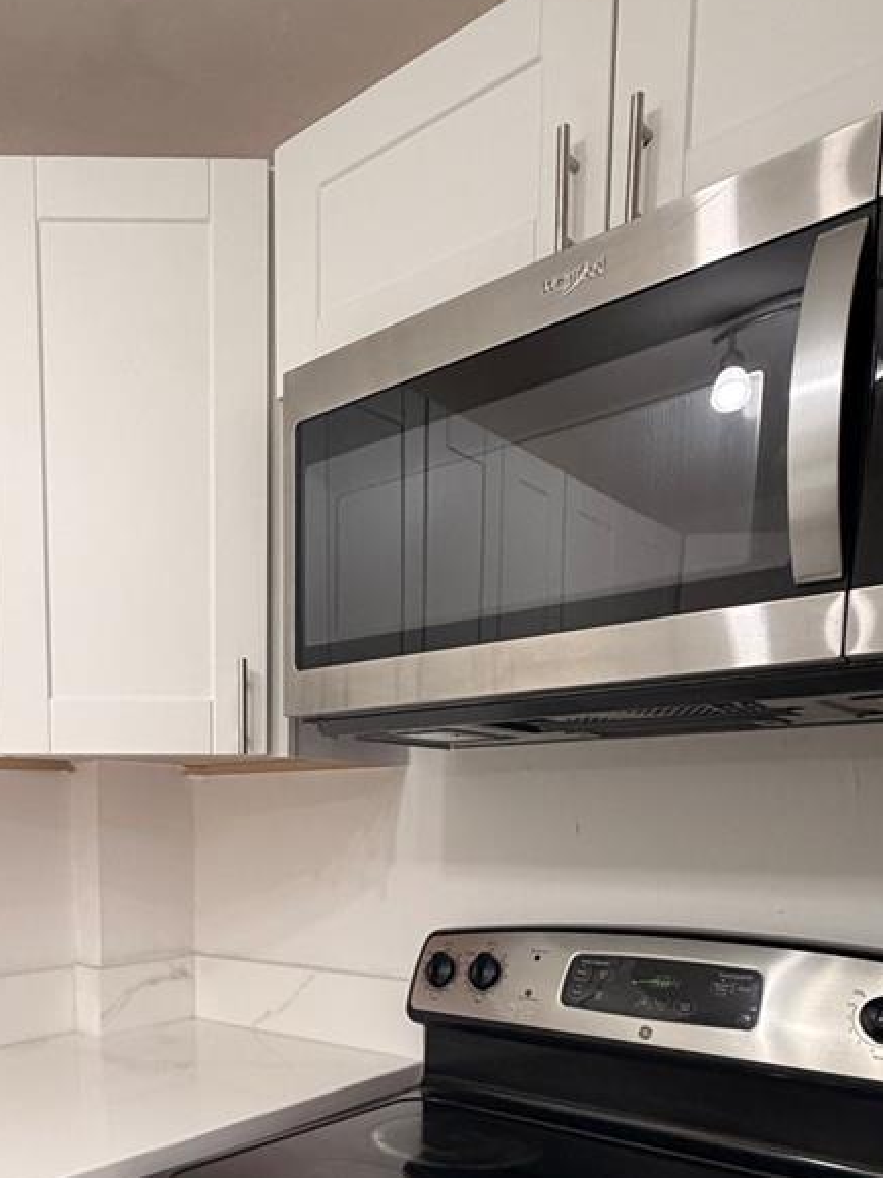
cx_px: 254
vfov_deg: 56.6
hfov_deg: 47.0
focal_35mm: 29
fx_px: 987
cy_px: 962
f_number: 2.2
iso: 320
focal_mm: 2.22
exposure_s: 1/120
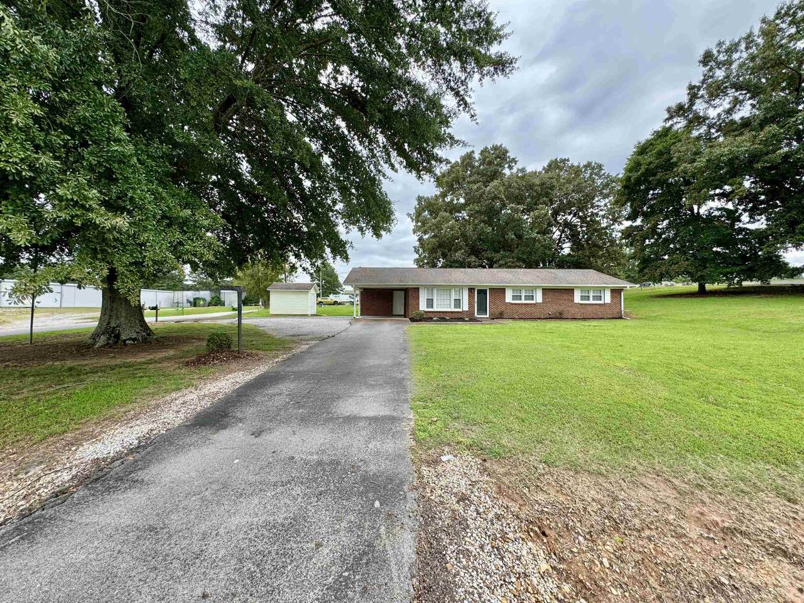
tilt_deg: +0.7
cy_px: 302
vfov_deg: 85.7
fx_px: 325
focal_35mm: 14
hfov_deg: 102.1
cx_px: 402
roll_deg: -0.7
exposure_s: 1/512
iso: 40
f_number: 2.2
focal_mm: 2.22
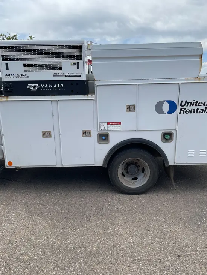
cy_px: 138
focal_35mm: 26
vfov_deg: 67.3
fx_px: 207
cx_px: 104
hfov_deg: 53.1
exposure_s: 1/2564
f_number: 1.6
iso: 32
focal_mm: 4.2
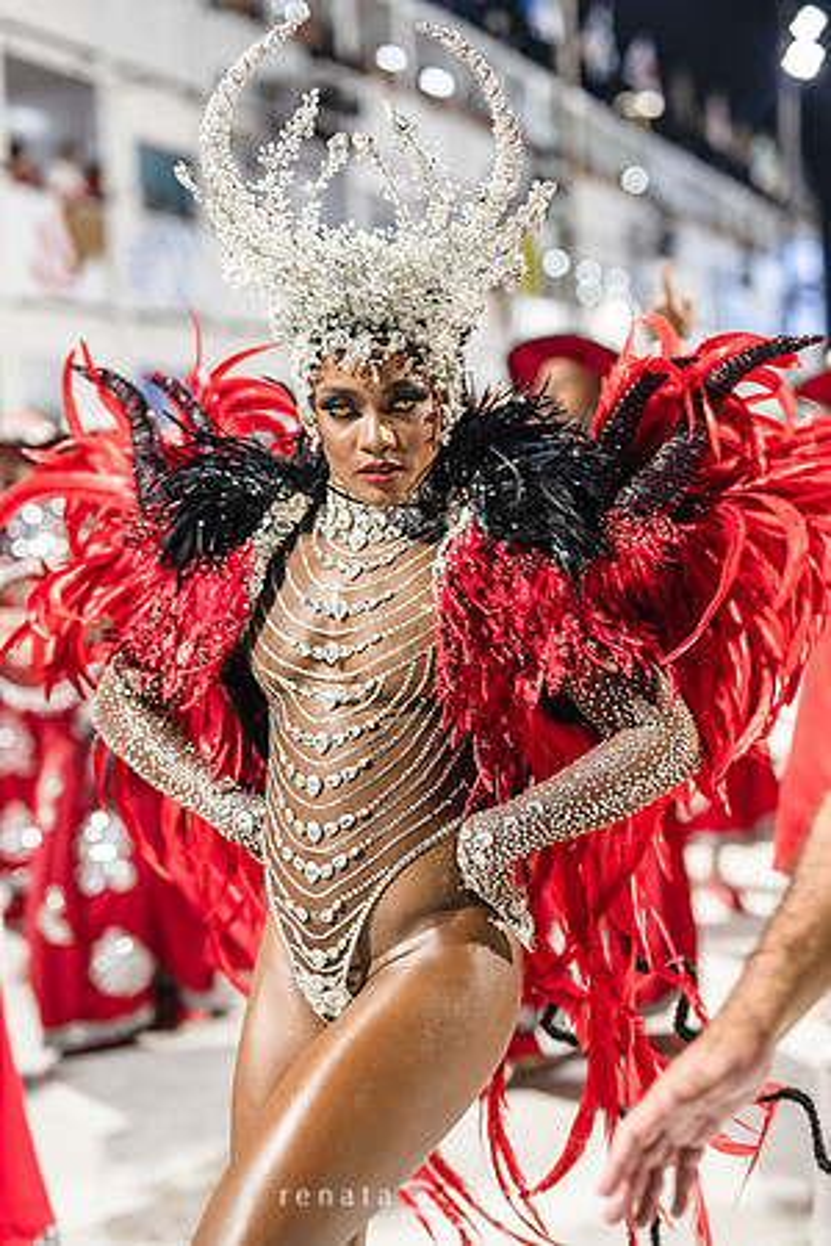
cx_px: 416
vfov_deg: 39.6
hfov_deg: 27.0
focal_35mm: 50
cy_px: 623
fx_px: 1731
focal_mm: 50
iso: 360
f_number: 1.8
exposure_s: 1/320
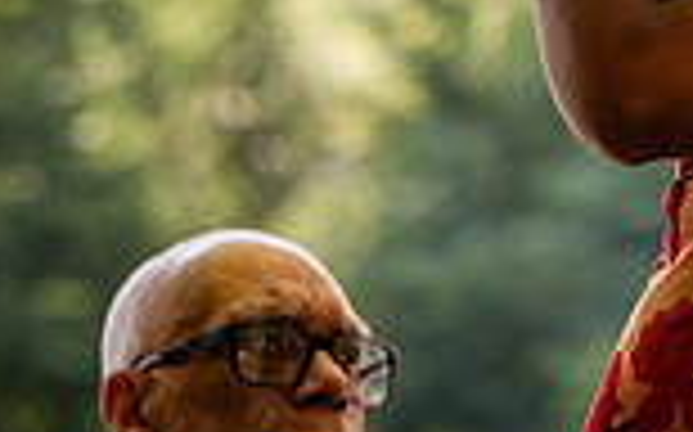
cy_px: -214
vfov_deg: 2.5
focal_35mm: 518
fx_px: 9776
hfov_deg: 4.0
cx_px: 920
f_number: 4.5
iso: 640
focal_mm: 116
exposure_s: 1/800
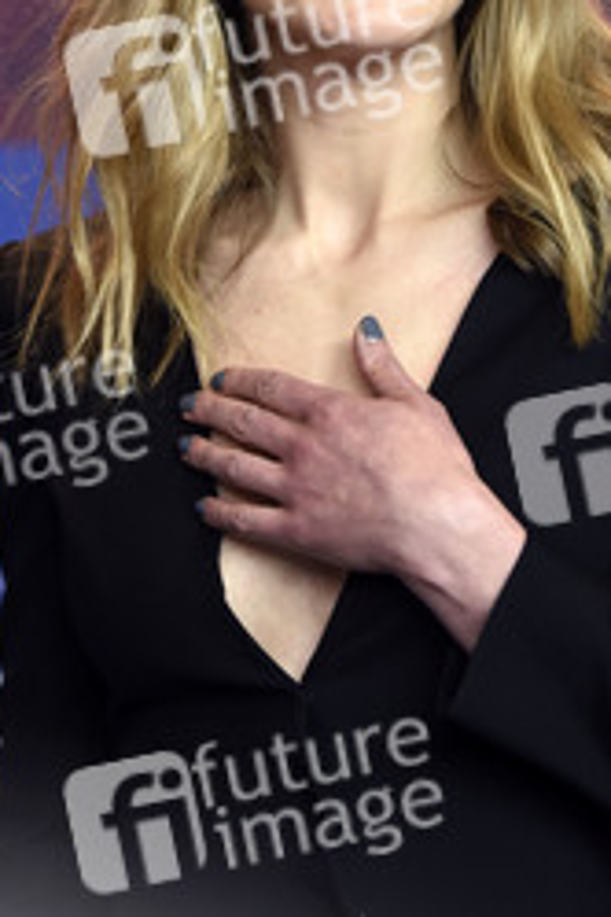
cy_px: 254
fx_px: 7102
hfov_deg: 4.9
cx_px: 361
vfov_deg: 7.4
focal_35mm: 279
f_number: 3.2
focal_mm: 116
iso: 640
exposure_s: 1/250
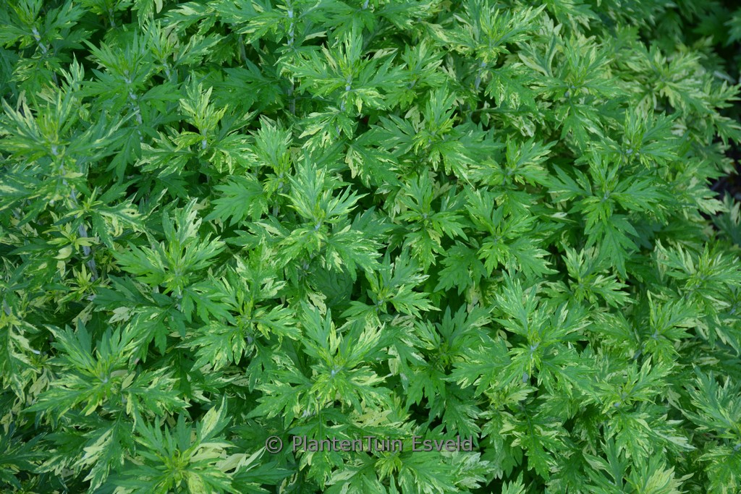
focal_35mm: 78
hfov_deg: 26.0
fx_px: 1606
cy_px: 247
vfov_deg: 17.5
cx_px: 370
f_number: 5.6
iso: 320
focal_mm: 52
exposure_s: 1/125
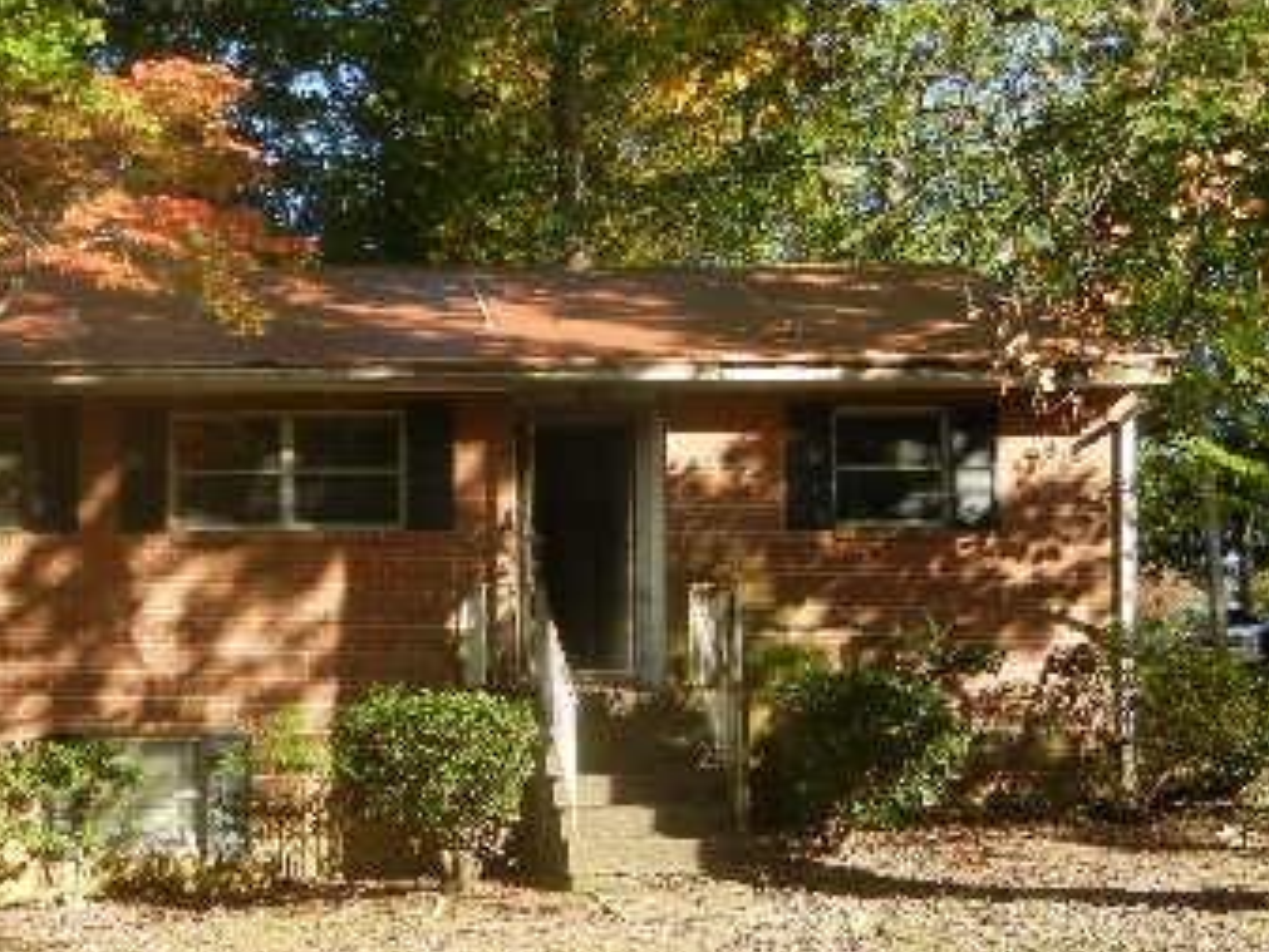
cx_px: 203
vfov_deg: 25.4
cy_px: 681
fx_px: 2090
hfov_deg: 32.6
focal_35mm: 57
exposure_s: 1/340
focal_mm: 5.4
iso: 160
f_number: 3.5
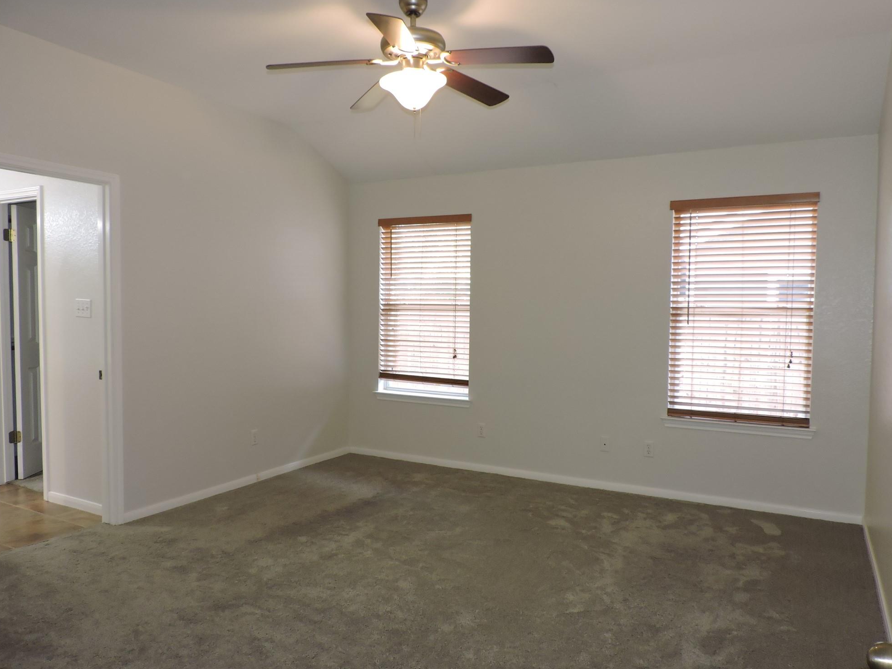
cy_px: 336
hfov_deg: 69.4
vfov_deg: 54.9
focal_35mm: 25
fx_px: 644
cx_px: 444
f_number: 3
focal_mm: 4.3
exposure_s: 1/40
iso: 220
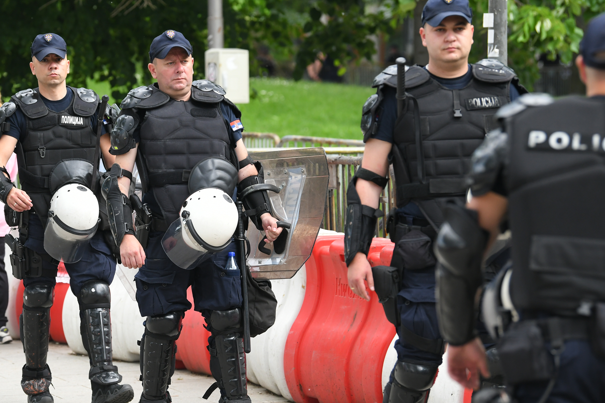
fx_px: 3512
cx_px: 157
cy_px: 170
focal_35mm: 209
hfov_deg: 9.8
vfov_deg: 6.6
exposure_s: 1/1000
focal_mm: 130
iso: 800
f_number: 4
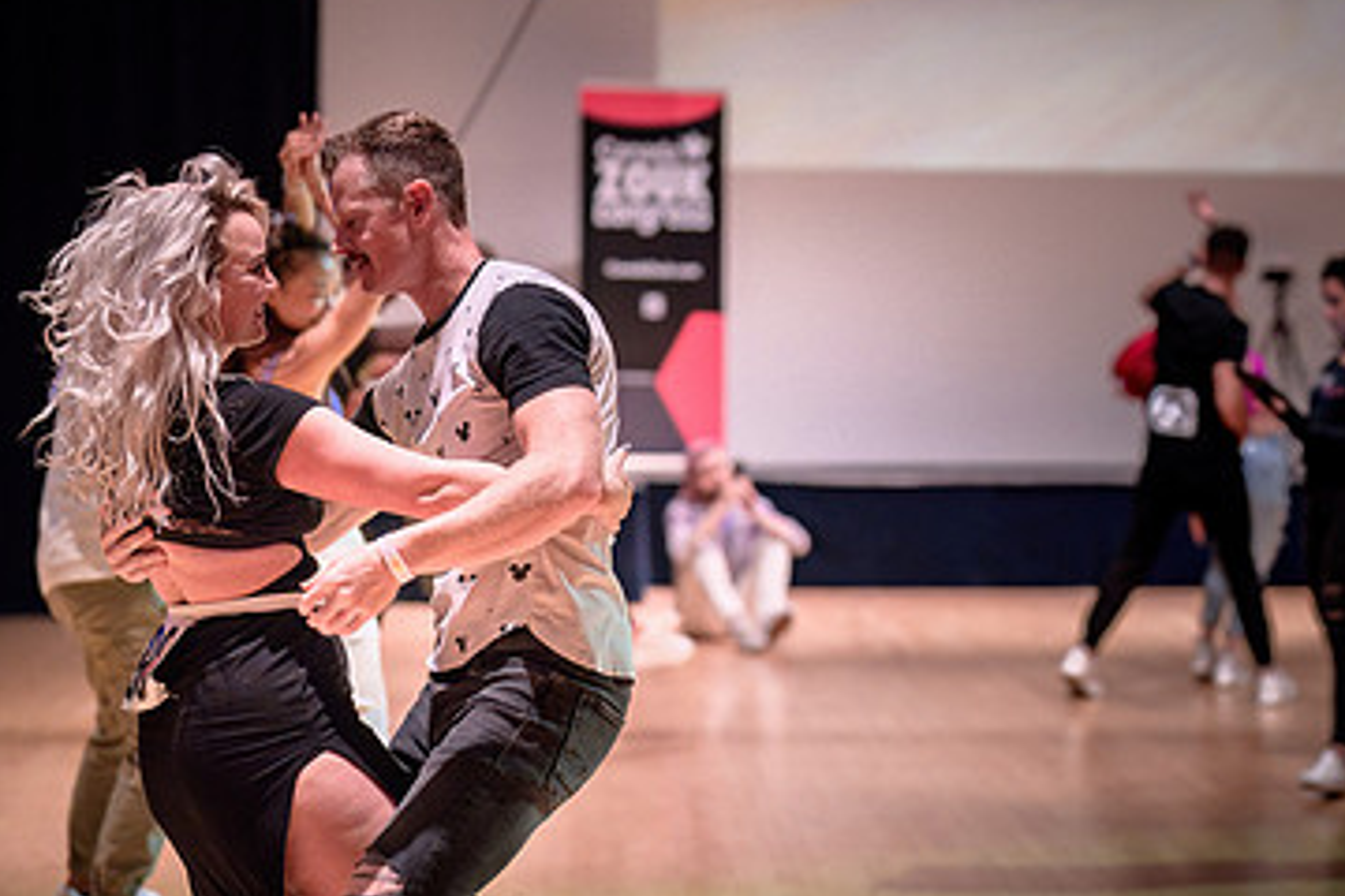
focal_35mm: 105
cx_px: 992
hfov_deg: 19.3
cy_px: 547
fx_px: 3923
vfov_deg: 13.0
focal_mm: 50
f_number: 1.4
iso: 1250
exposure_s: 1/250
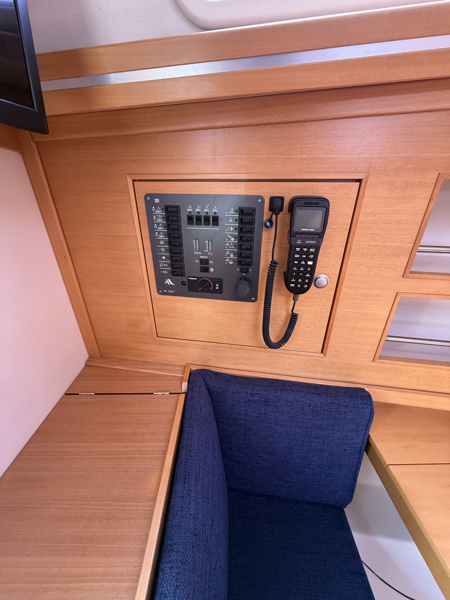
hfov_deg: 85.7
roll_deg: +0.0
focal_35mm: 14
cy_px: 300
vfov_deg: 102.1
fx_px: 243
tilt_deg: -27.4
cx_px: 225
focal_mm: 2.22
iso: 320
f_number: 2.2
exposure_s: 1/89
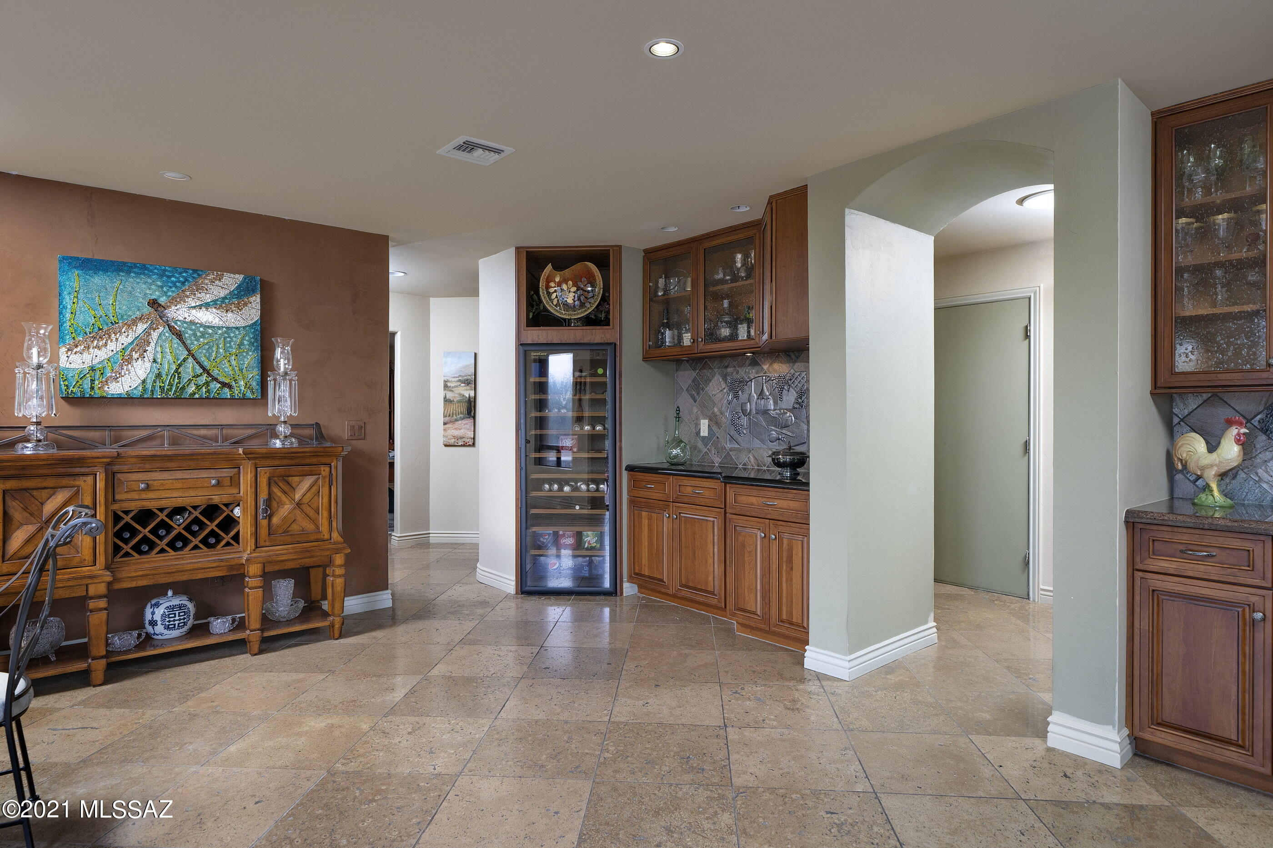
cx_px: 636
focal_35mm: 19
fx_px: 672
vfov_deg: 64.5
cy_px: 424
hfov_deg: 86.9
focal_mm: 19
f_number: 7.1
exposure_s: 1/25
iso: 200
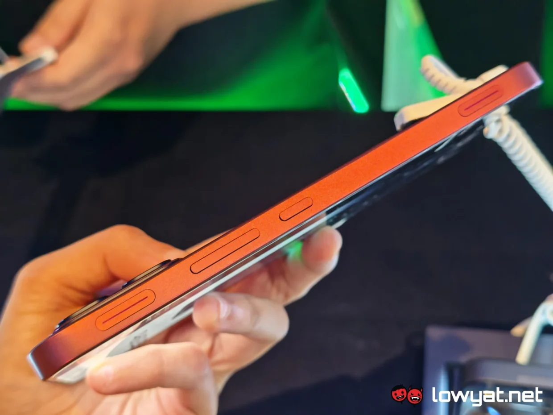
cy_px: 208
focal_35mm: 46
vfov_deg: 31.5
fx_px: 735
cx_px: 276
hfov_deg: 41.2
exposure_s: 1/50
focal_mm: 5.4
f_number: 1.6
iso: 160
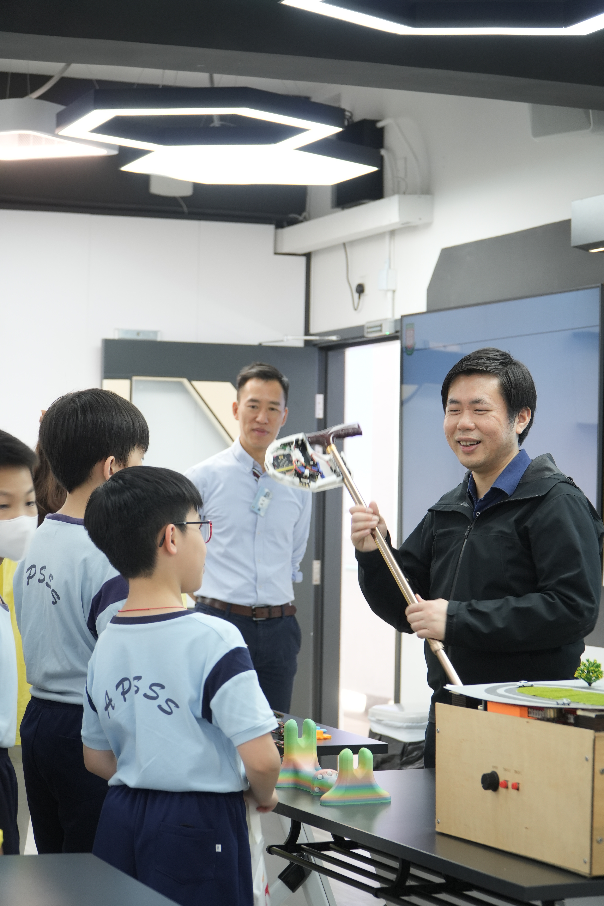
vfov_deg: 25.5
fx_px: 2001
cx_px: 302
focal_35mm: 80
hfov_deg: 17.2
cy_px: 453
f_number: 4.5
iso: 500
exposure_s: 1/60
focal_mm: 53
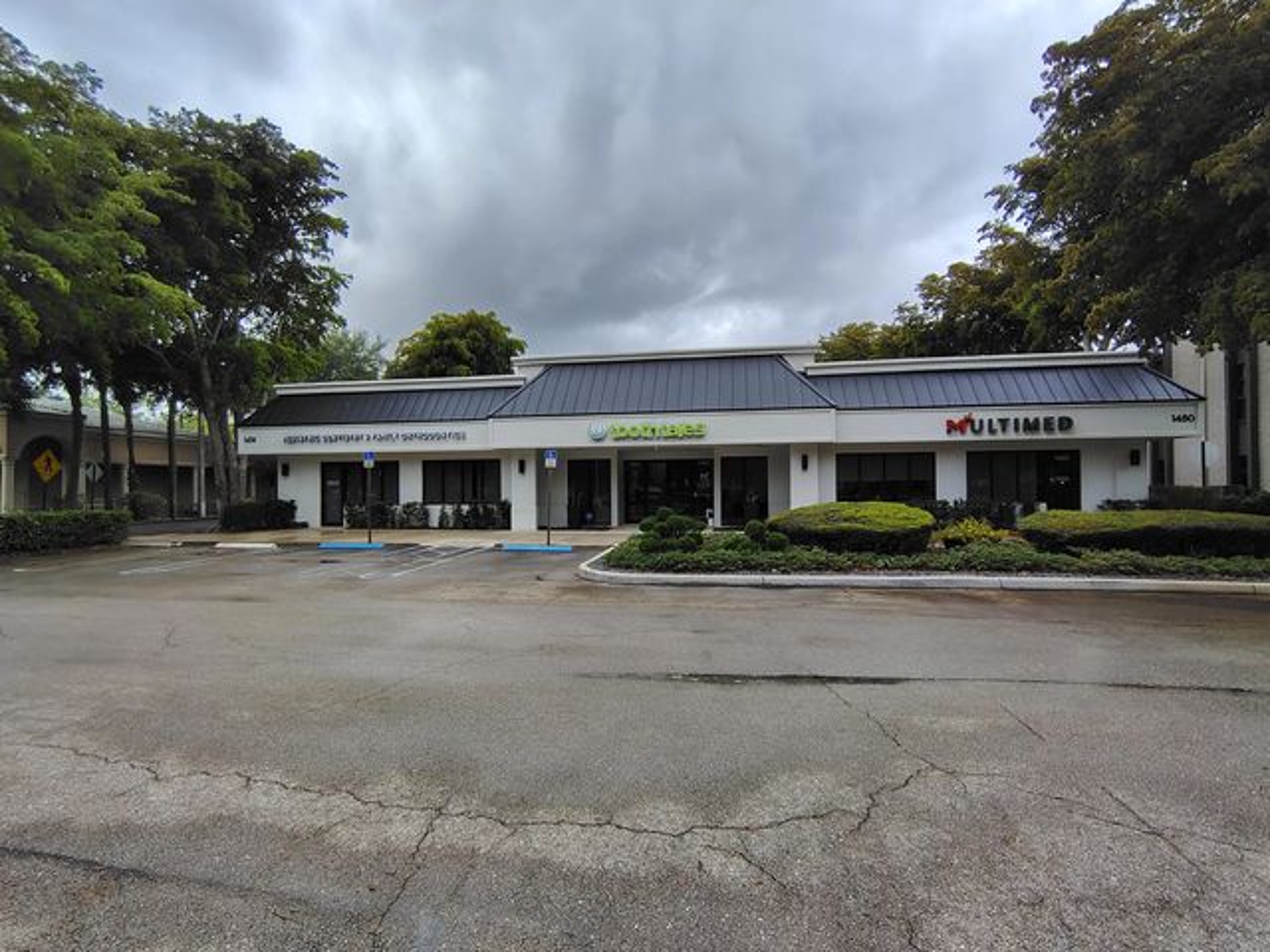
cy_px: 476
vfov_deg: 78.1
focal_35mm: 16
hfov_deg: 94.5
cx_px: 635
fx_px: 587
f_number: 2.2
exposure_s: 1/607
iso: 100
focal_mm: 2.13
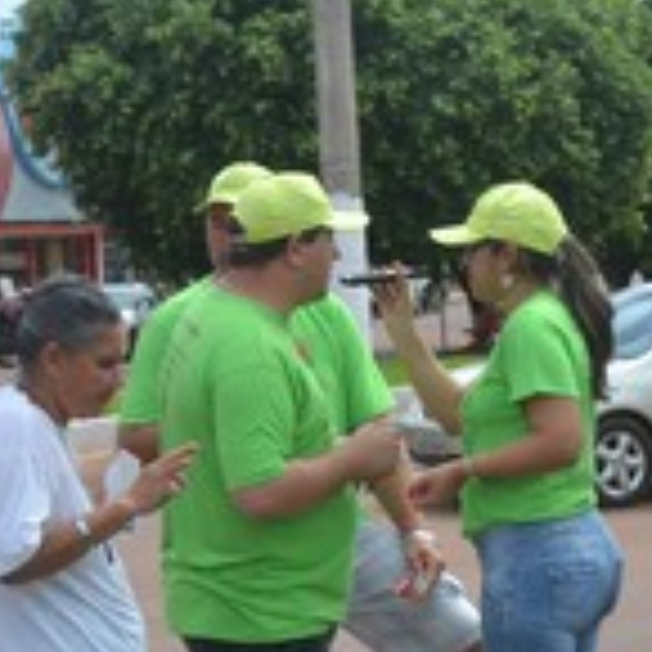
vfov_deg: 11.1
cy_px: 432
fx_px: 3367
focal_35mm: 158
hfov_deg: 11.0
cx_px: 648
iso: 100
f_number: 8
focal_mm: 40
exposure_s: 1/250
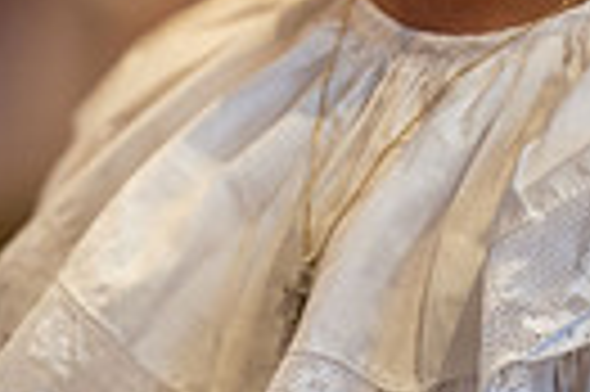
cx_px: 428
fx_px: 13766
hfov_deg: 2.5
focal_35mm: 841
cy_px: -320
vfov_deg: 1.6
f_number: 2.8
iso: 1600
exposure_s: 1/125
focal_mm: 190
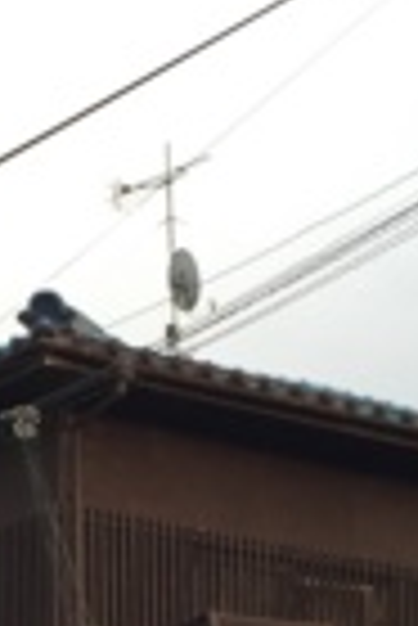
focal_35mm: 130
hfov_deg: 10.5
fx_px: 2258
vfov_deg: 15.0
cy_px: 838
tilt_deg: +6.1
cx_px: -4
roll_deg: +0.4
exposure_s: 1/120
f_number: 2.2
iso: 32
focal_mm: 4.15
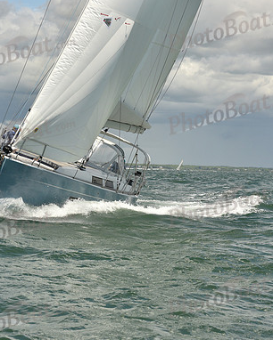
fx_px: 1221
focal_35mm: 121
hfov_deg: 12.8
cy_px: 170
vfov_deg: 15.9
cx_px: 122
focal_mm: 85
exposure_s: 1/800
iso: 320
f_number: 13
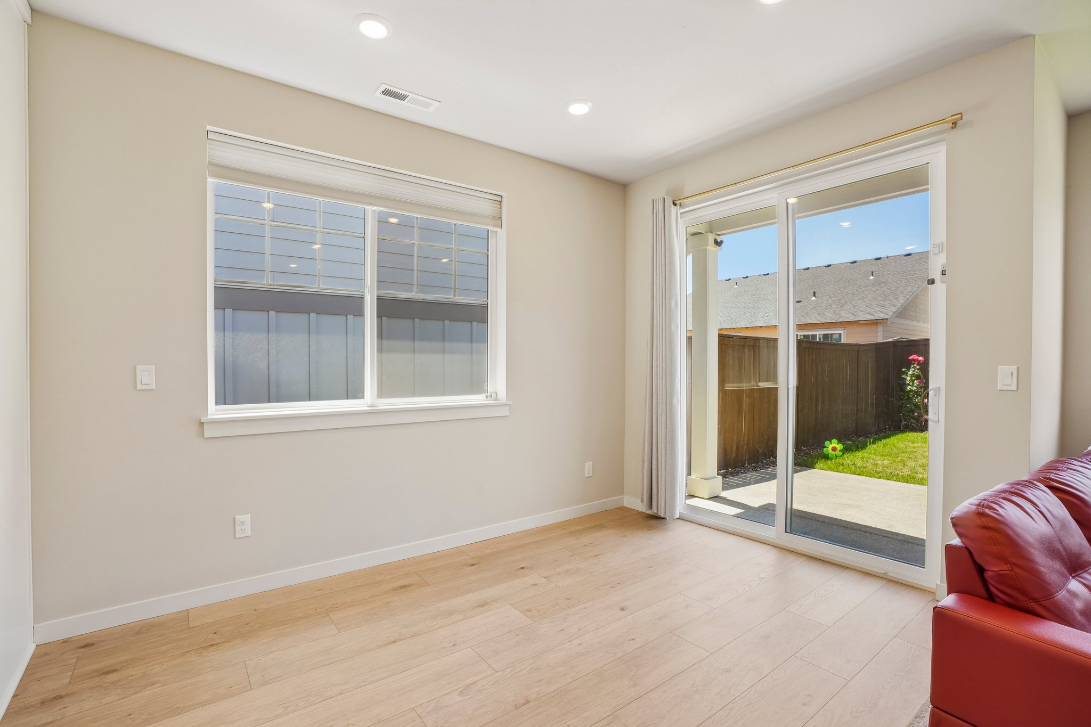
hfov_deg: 96.7
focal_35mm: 16
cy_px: 364
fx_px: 485
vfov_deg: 73.7
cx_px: 546
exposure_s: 1/100
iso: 400
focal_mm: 16
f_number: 9
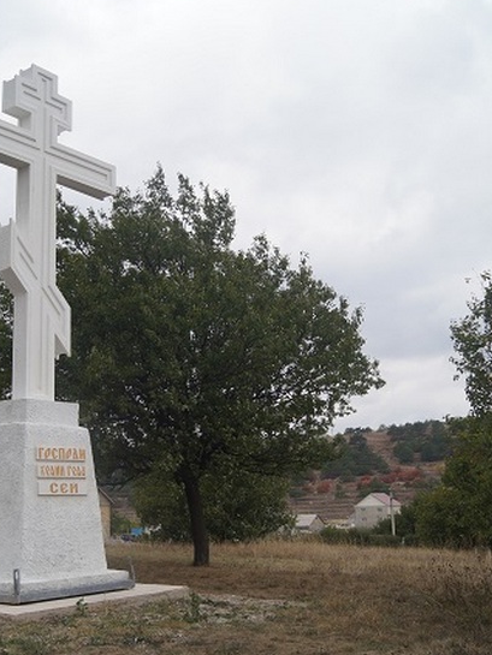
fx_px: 2478
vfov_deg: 15.1
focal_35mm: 131
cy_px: 322
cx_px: 215
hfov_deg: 11.3
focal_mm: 55
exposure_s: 1/250
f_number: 9
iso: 100
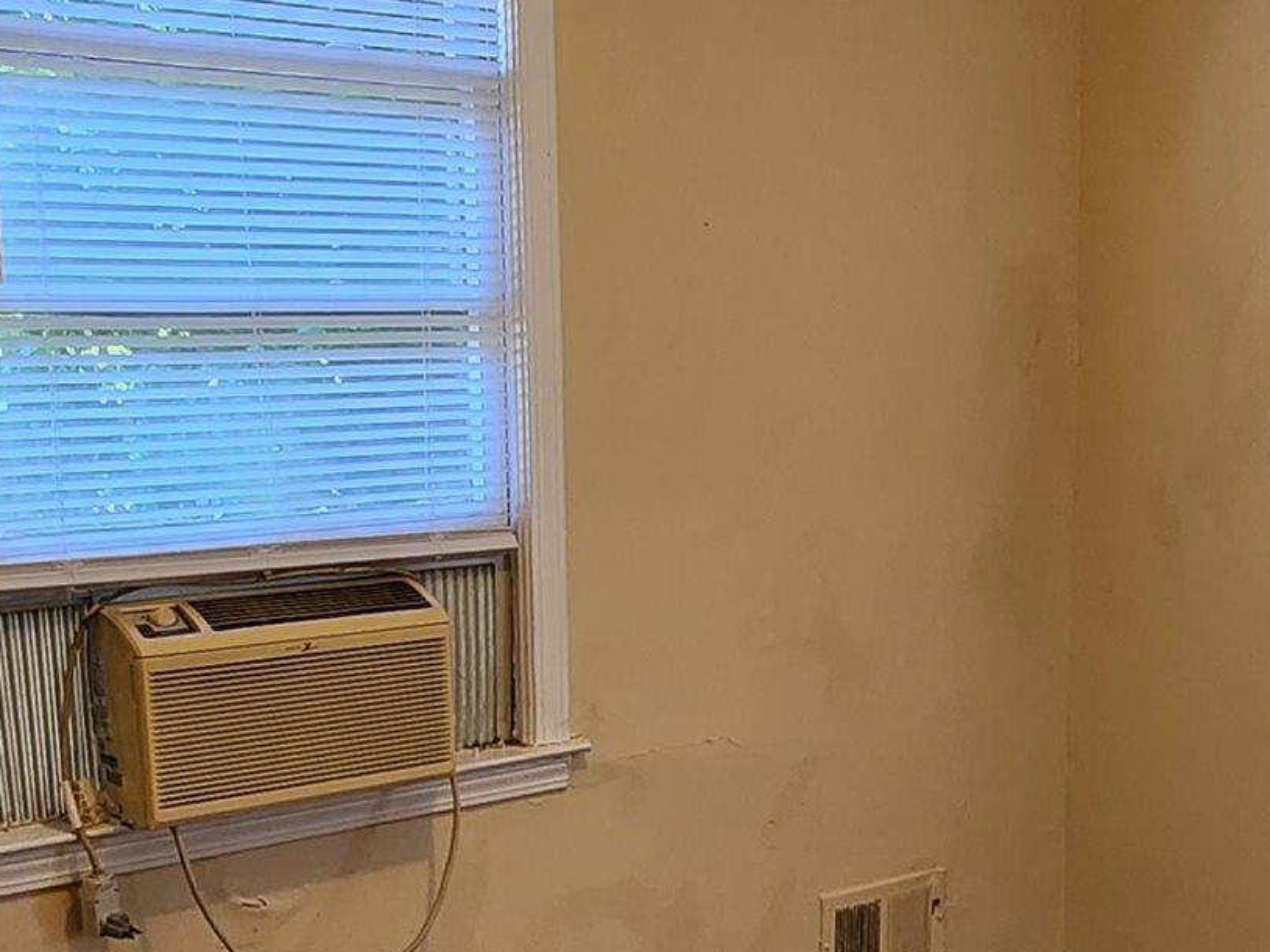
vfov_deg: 29.4
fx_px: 1797
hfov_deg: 37.9
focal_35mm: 49
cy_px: 661
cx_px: 963
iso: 250
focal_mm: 2.2
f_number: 2.2
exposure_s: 1/60
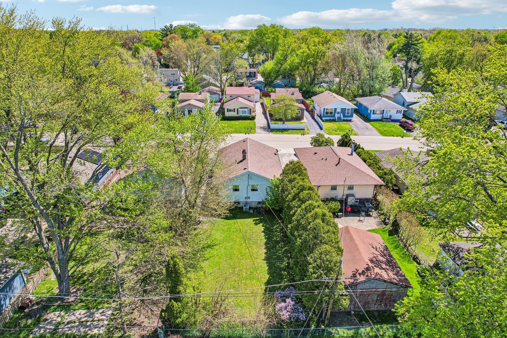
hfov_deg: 78.6
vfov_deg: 57.2
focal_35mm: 22
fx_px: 310
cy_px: 169
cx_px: 254
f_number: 2.8
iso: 110
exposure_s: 1/1250
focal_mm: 8.4
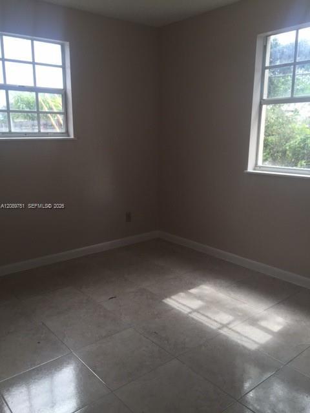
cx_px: 155
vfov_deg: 61.7
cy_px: 206
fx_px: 346
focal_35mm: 29
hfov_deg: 48.2
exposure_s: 1/120
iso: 32
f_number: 2.2
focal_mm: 4.15
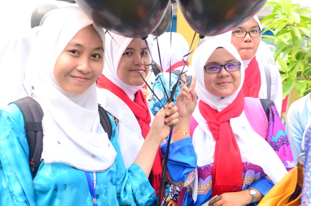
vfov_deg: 23.7
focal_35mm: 57
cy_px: 103
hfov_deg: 35.1
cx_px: 156
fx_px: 491
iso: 160
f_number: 4
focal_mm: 38
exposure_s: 1/125
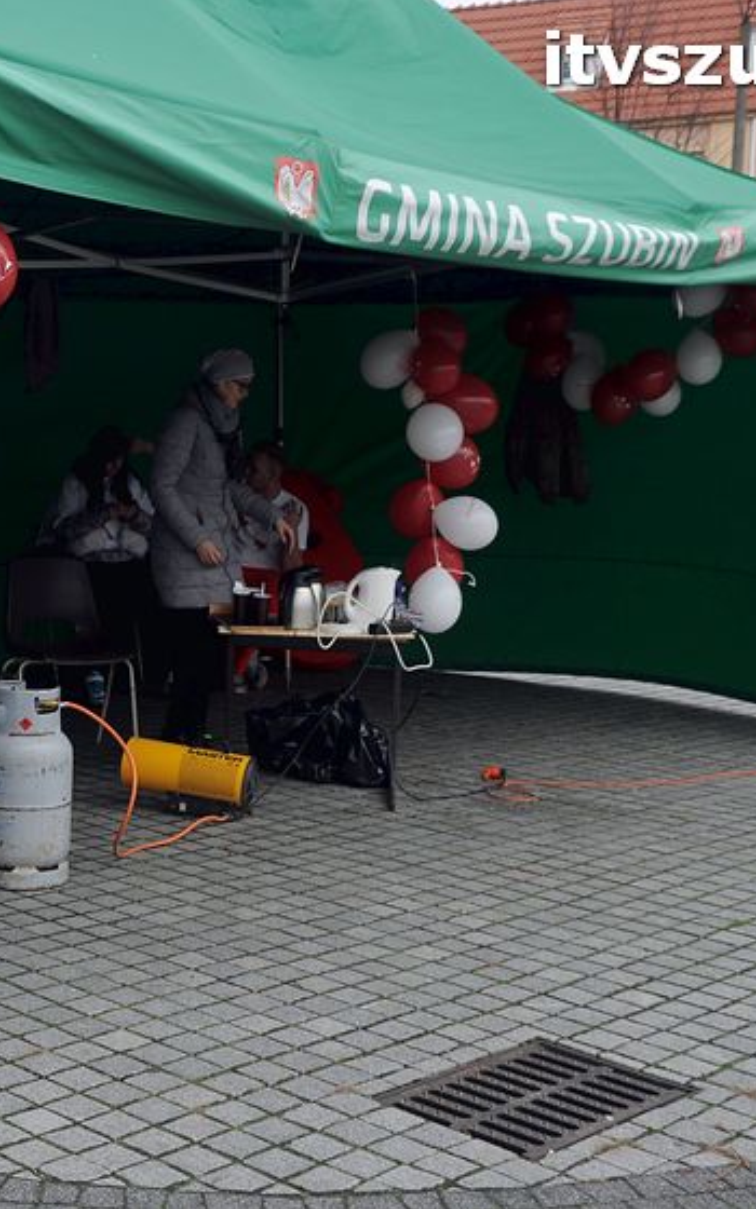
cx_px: 112
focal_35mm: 51
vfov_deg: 39.6
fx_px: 1681
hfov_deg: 24.8
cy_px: 603
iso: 200
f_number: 7.1
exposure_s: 1/160
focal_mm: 22
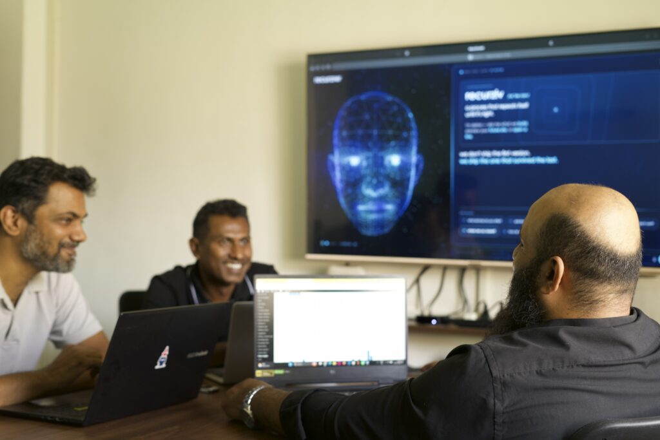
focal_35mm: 50
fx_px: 917
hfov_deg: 39.6
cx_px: 330
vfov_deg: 27.0
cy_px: 220
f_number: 3.2
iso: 1000
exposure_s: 1/60
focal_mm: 50
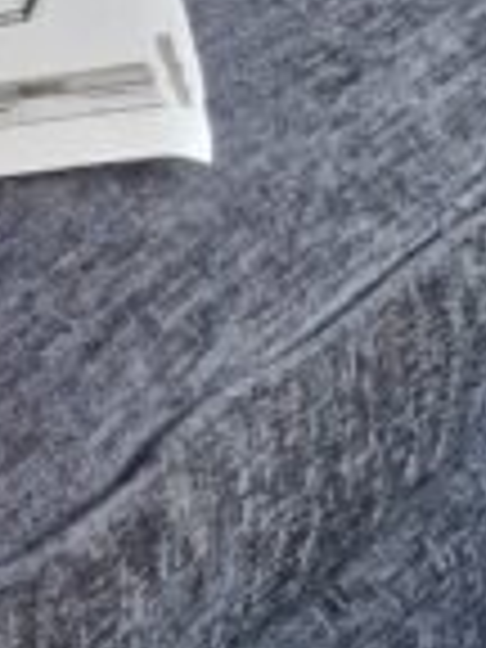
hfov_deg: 11.4
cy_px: 315
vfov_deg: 15.4
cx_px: -72
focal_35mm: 128
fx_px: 2396
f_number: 1.8
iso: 320
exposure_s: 1/100
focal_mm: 6.4
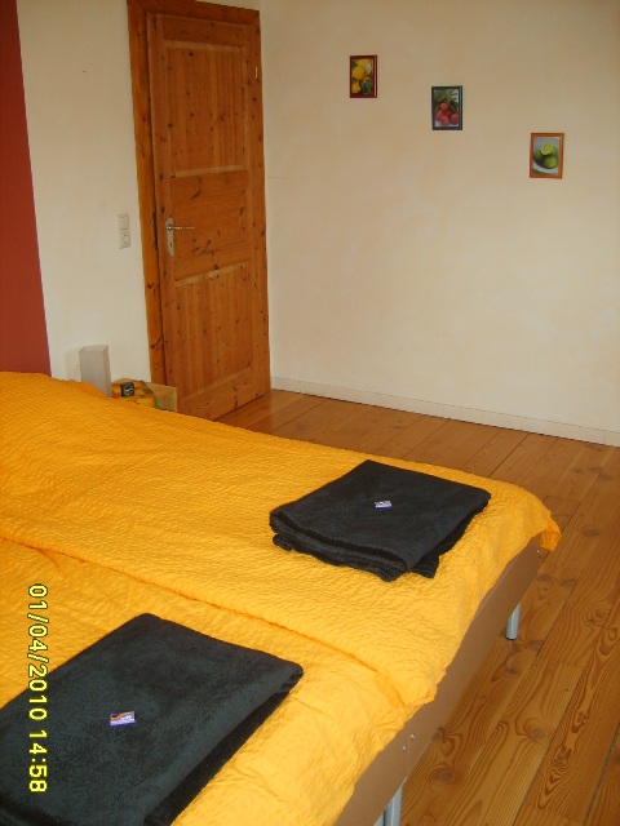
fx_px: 836
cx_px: 310
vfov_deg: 52.6
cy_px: 413
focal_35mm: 35
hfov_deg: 40.7
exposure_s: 1/30
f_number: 2.8
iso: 104
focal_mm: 5.8
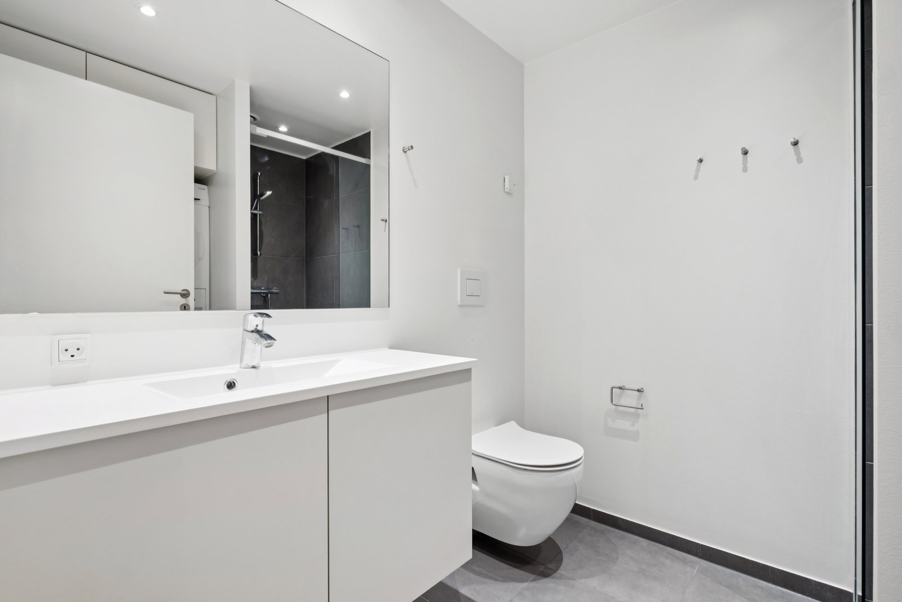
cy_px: 301
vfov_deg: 70.5
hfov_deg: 93.3
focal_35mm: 17
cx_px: 451
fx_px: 426
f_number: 7.1
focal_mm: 11
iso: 800
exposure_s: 1/15
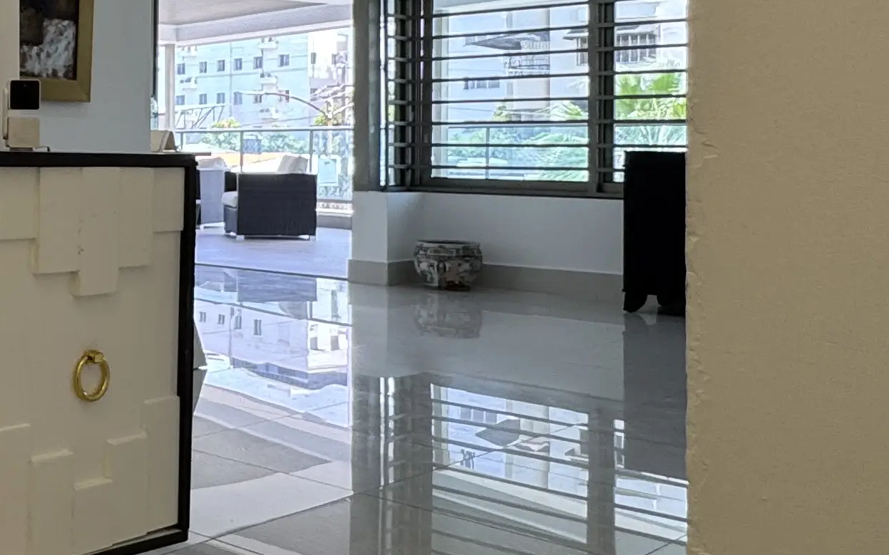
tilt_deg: +0.0
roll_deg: +0.3
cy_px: 145
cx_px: -153
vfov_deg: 26.5
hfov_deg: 34.4
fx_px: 1163
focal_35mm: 48
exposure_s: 1/120
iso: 64
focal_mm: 2.22
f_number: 2.2
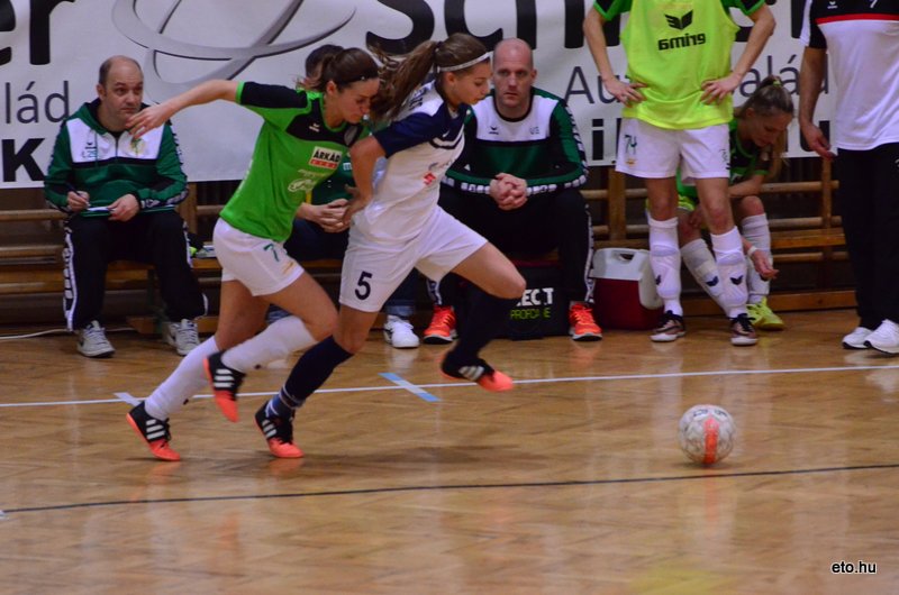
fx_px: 7477
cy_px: 298
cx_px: 450
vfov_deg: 4.6
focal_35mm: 300
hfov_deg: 6.9
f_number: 5.3
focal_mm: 200
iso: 5000
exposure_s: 1/400
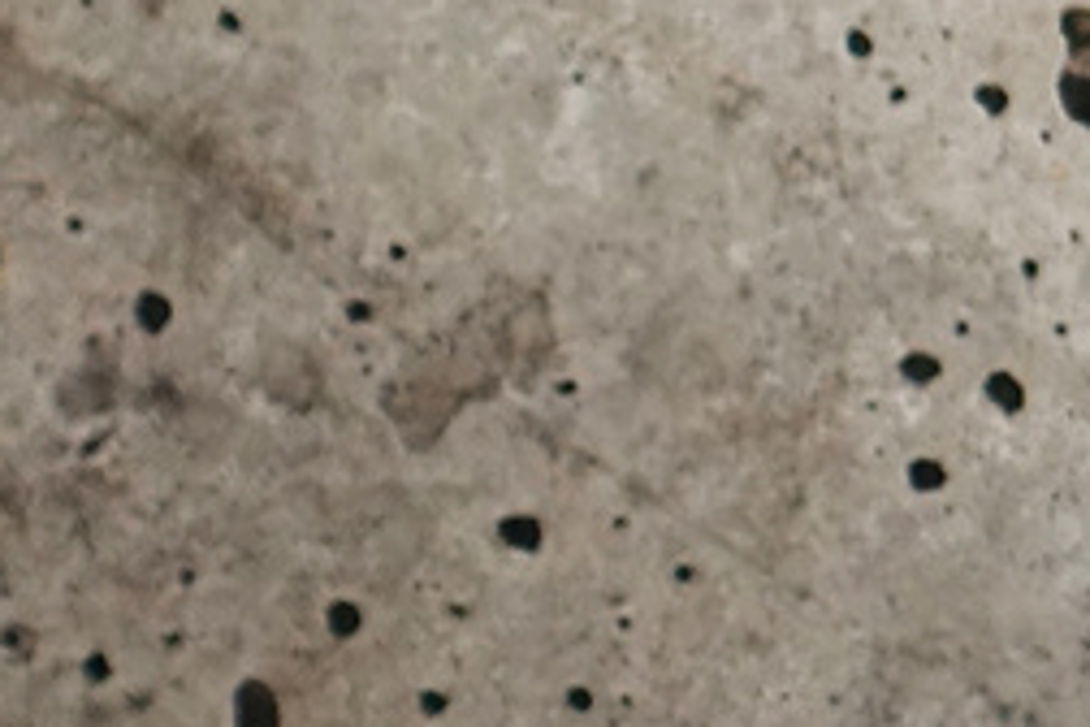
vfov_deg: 2.6
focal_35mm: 525
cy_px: -1052
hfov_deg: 3.8
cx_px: 3677
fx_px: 15895
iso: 400
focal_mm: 25.4
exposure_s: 1/320
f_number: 4
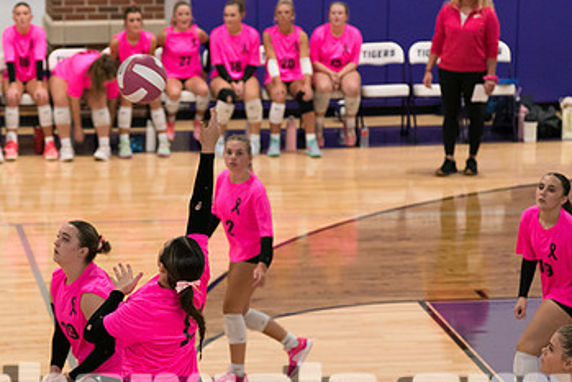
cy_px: 277
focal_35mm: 163
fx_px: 2591
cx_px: 160
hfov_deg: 12.6
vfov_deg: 8.4
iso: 3200
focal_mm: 88
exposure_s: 1/1000
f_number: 2.8
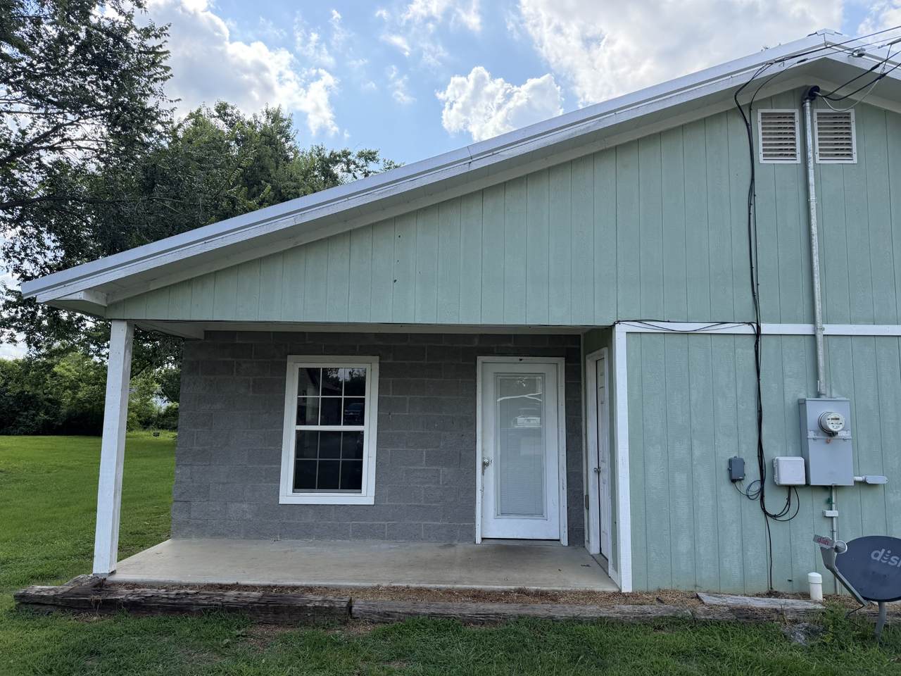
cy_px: 338
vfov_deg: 56.8
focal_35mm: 24
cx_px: 450
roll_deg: -0.8
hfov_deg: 71.6
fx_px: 625
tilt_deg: +5.2
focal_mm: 6.76
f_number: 1.78
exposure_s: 1/1727
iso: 100
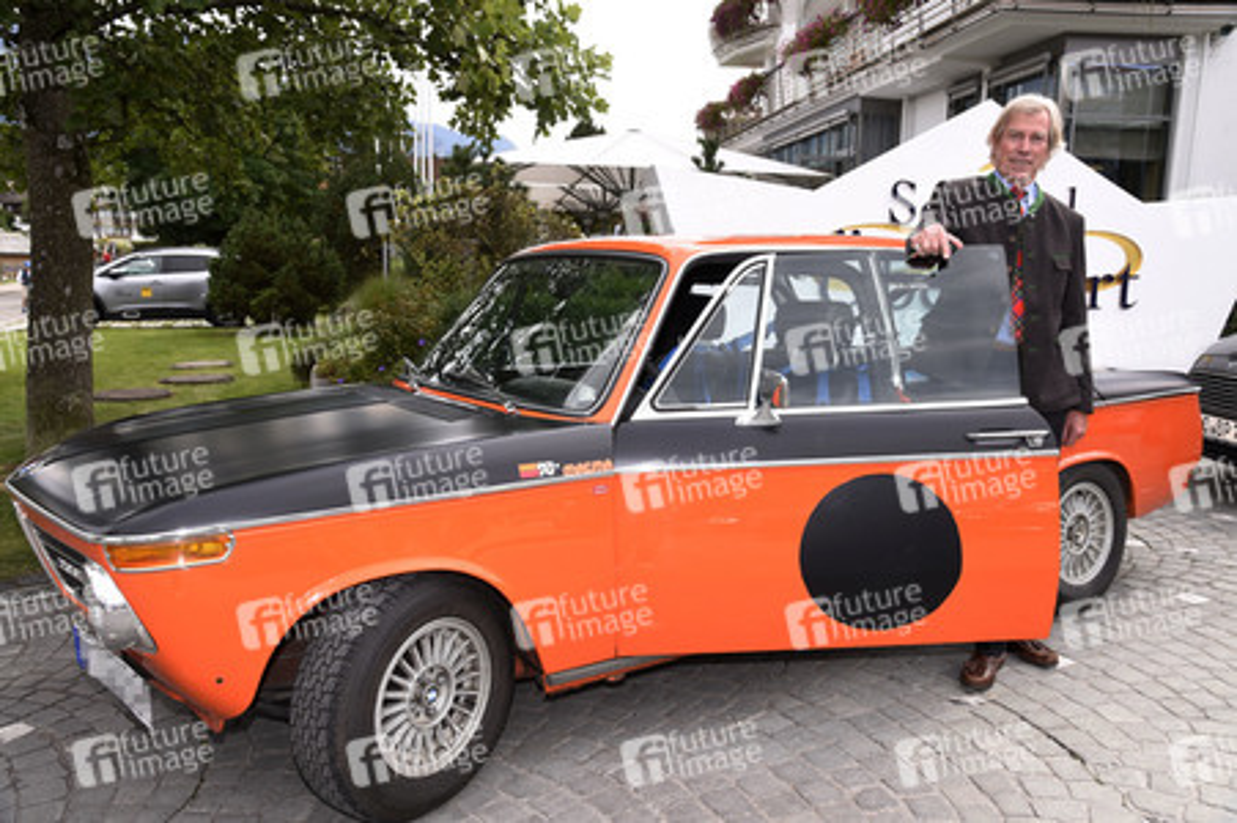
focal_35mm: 30
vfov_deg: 43.5
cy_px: 412
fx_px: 1030
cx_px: 618
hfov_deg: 62.0
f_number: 8
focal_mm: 30
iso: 200
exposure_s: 1/100
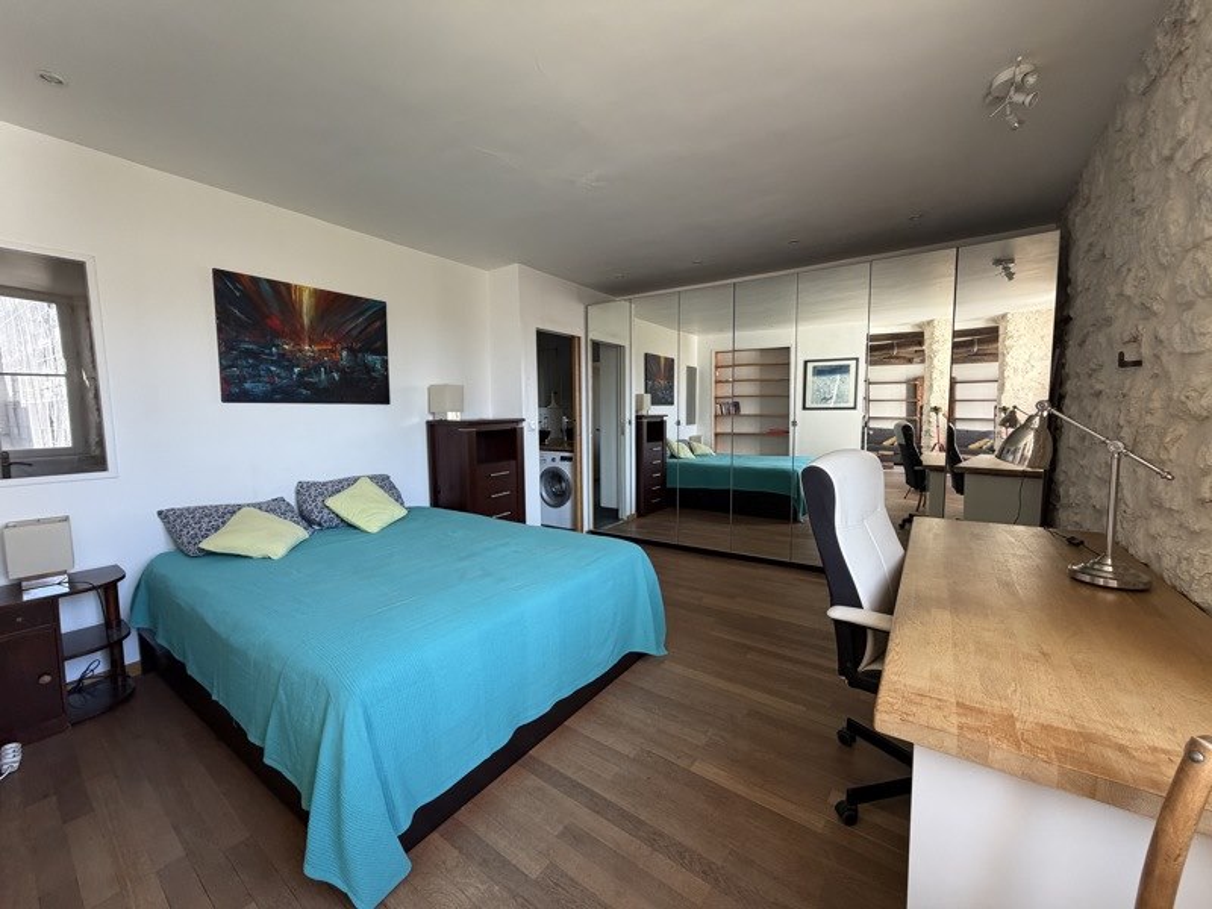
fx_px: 490
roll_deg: +0.6
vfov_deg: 85.7
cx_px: 606
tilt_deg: -5.3
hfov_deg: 102.1
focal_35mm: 14
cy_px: 454
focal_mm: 2.22
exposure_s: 1/121
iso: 200
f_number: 2.2
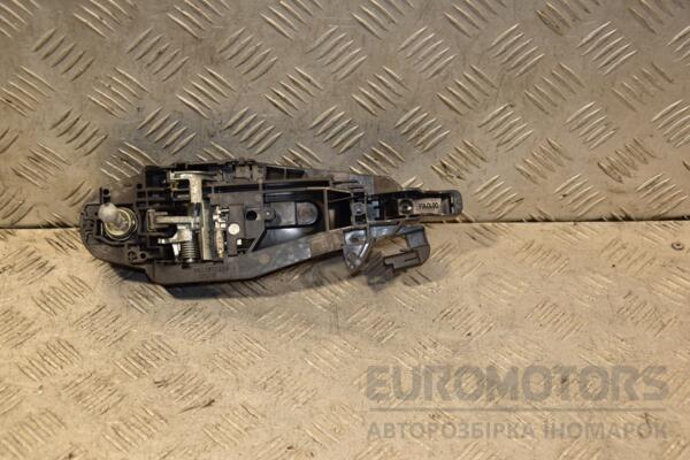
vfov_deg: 21.6
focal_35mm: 63
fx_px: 1207
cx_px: 345
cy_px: 230
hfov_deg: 31.9
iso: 800
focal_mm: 42
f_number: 4.8
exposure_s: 1/160
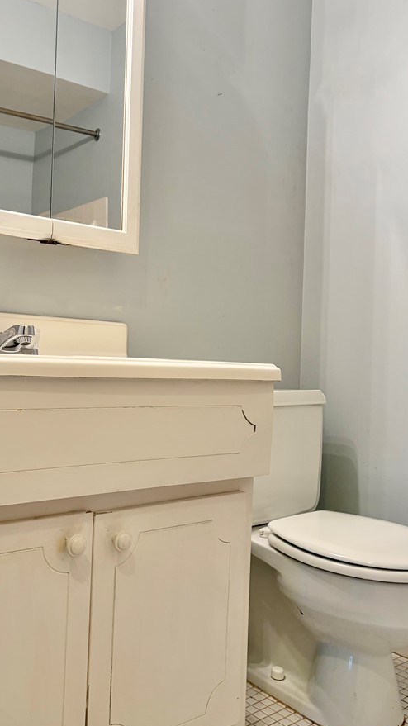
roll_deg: -1.6
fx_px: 635
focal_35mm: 33
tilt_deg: +2.6
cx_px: 152
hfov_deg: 35.4
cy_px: 342
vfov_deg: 59.5
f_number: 1.6
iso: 64
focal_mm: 5.96
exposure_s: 1/60
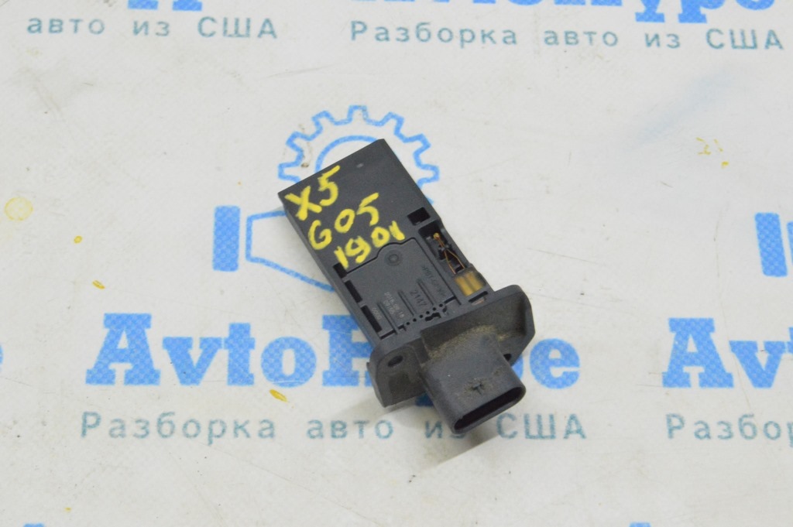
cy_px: 264
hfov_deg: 28.1
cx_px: 396
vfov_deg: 18.9
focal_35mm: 72
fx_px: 1585
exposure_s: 1/20
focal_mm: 48
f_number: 20
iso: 6400
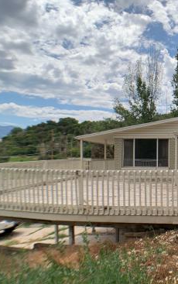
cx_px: 190
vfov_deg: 41.8
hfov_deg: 25.2
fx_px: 372
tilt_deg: +1.8
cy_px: 148
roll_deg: -2.4
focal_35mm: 48
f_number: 1.8
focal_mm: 4.25
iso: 25
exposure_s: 1/2611
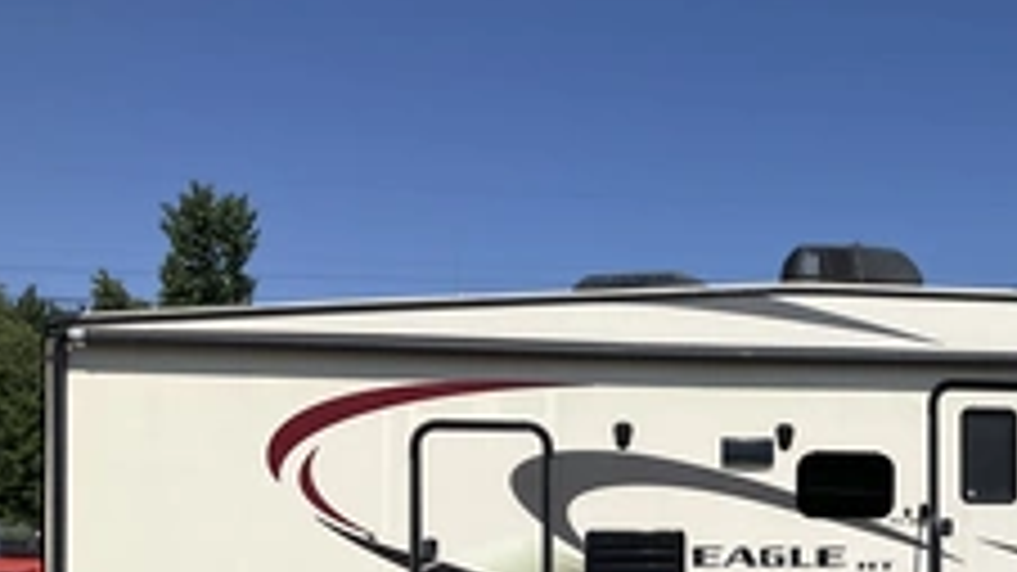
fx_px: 1510
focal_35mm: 56
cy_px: 513
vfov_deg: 21.0
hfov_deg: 35.6
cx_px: 864
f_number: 1.8
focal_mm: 3
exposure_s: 1/4065
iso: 25
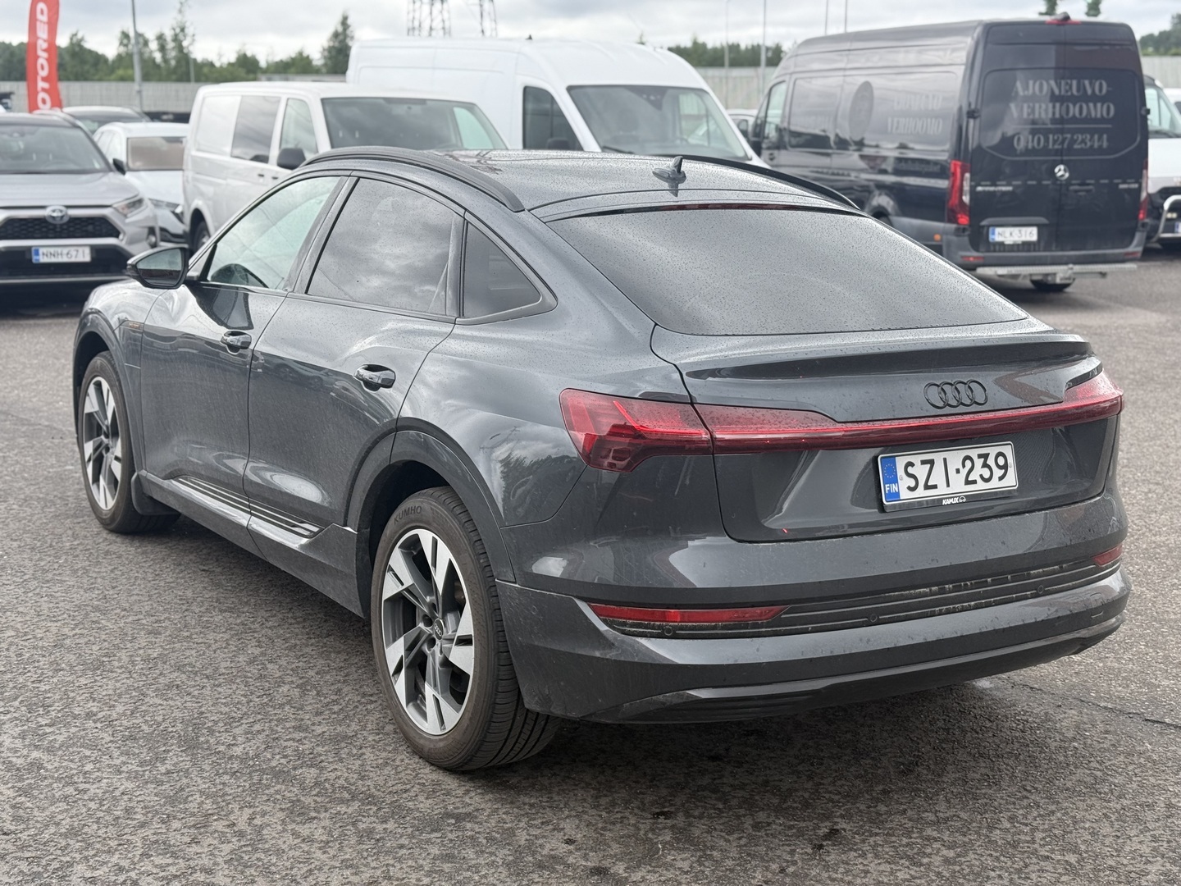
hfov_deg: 39.7
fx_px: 1638
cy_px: 443
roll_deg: +0.4
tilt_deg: -11.8
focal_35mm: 48
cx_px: 590
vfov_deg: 30.3
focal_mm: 6.76
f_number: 1.78
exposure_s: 1/875
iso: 80
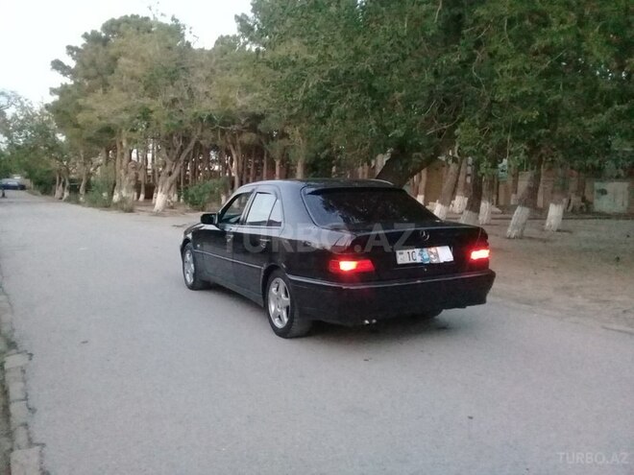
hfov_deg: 58.4
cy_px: 238
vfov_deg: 45.4
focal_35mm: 31
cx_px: 317
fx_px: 568
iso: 1250
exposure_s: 1/17
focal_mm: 3.3
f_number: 2.2
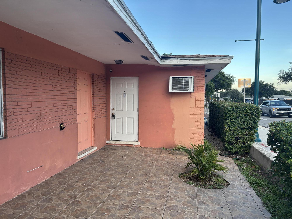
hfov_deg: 67.3
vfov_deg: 53.1
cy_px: 110
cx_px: 146
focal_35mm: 26
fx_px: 219
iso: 40
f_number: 1.6
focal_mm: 5.96
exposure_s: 1/167
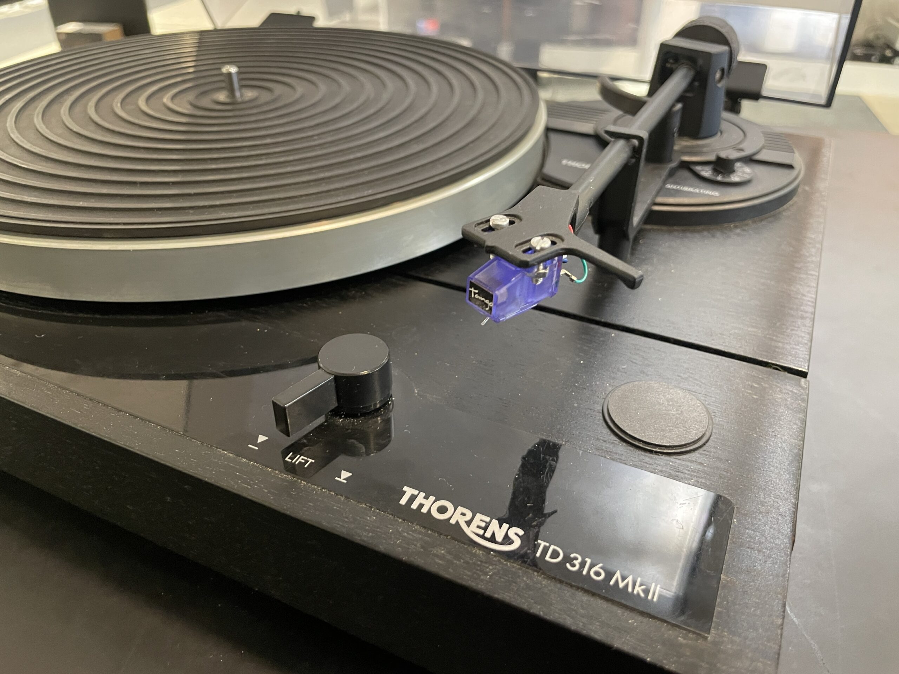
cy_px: 337
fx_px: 675
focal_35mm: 26
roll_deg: +0.2
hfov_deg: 67.3
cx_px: 450
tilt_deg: -34.2
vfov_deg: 53.1
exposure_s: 1/50
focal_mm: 4.2
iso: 400
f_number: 1.6
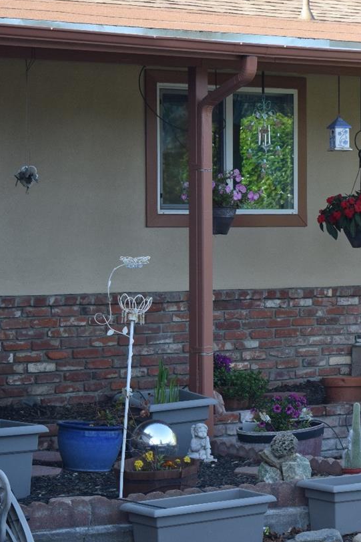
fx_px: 2001
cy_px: 218
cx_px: 339
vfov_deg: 15.4
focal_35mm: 133
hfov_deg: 10.2
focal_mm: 48
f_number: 5.3
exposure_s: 1/500
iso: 400
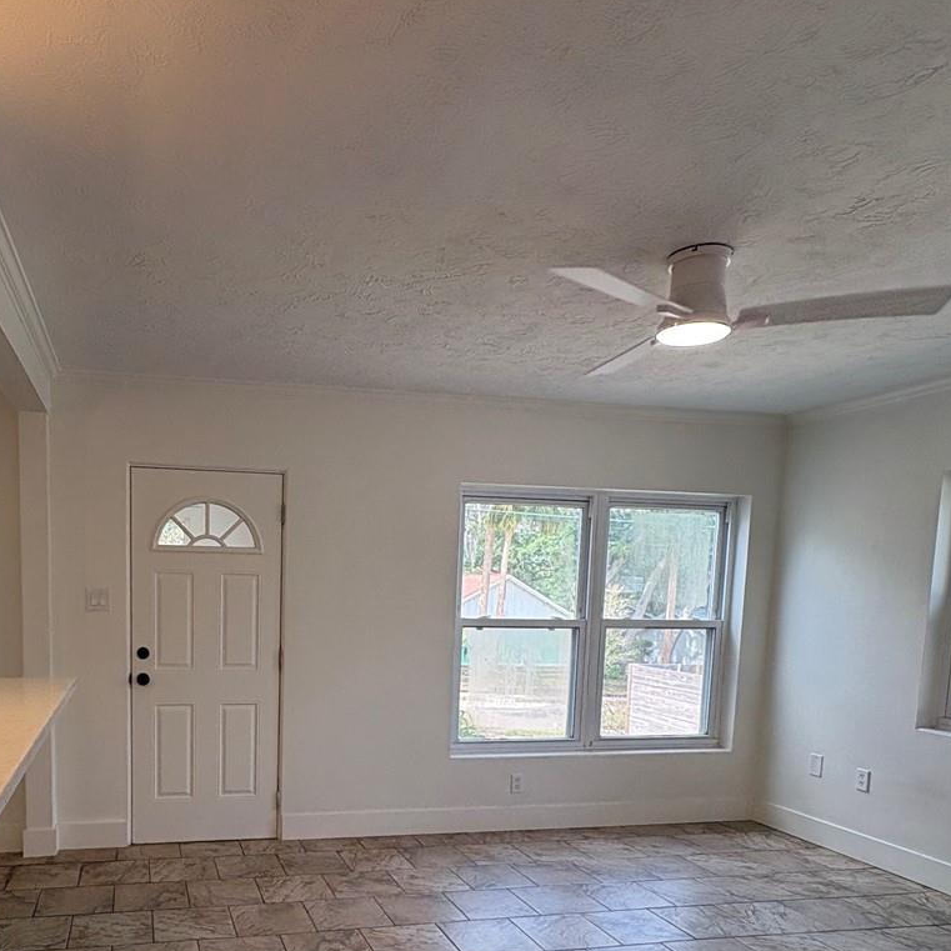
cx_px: 285
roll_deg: -0.6
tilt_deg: -4.7
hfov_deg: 58.9
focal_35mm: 26
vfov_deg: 58.7
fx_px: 808
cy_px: 675
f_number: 2.2
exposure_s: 1/156
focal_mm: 2.22
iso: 50
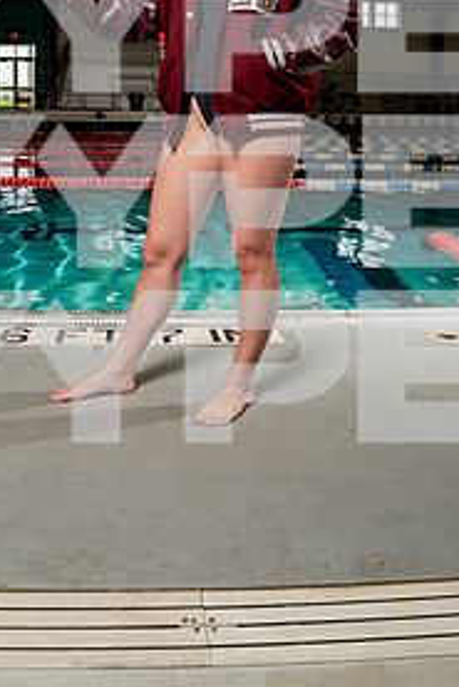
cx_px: 161
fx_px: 745
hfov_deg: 34.0
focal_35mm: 39
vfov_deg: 48.1
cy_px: 193
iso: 400
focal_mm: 24
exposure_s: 1/250
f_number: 7.1
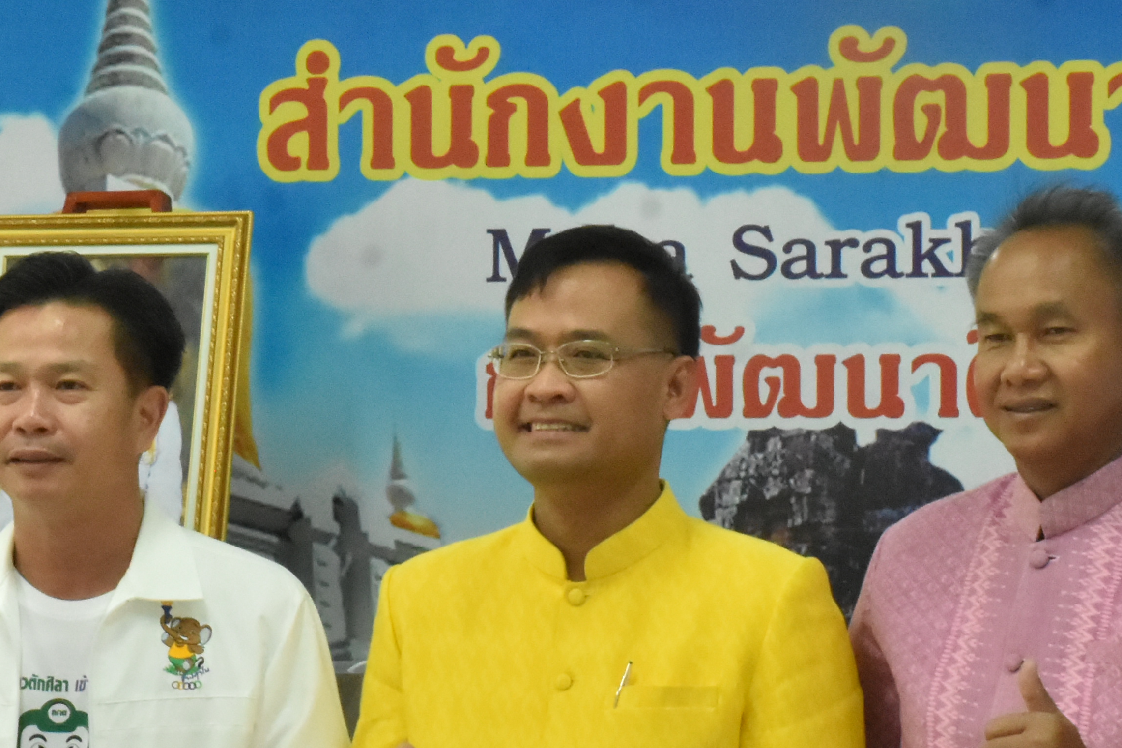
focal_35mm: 205
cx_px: 317
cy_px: 449
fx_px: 6389
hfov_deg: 10.0
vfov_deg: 6.7
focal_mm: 52
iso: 3200
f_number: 18
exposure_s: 1/25
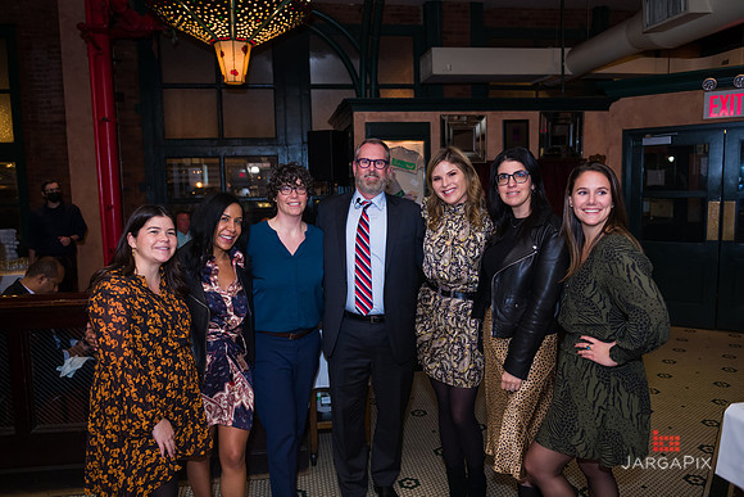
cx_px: 372
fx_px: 558
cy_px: 248
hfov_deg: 67.4
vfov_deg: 48.0
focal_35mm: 27
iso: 1000
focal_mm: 27
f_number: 3.2
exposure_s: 1/125
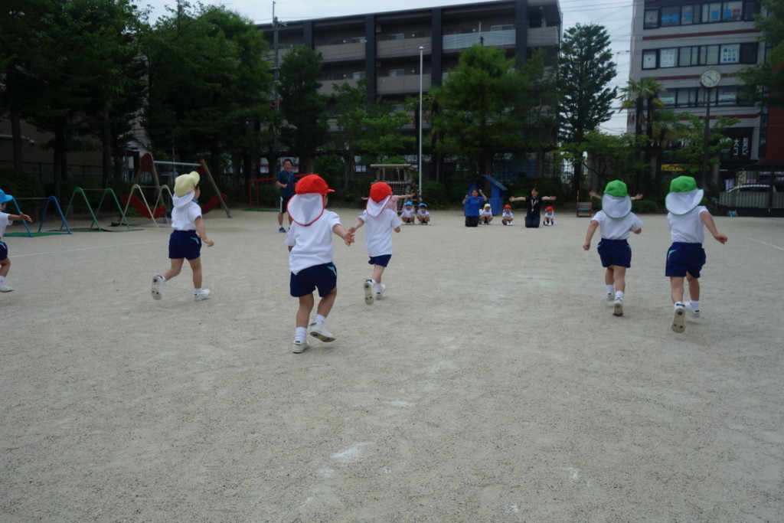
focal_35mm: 28
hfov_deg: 65.5
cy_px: 262
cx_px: 392
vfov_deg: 46.4
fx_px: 610
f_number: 5.6
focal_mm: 10.4
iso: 125
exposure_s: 1/500
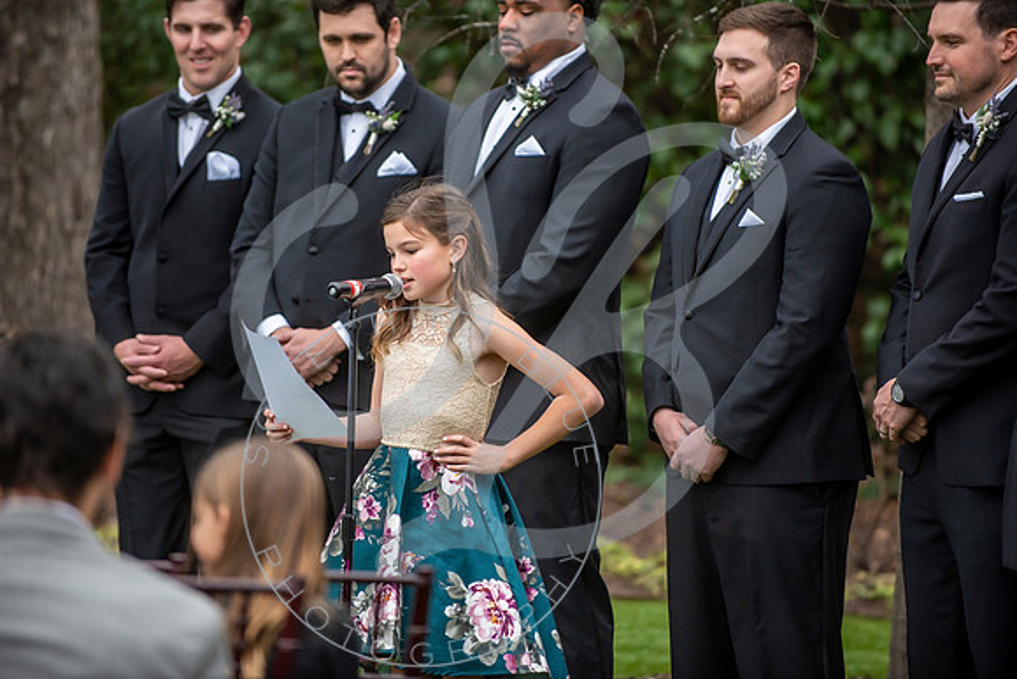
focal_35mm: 200
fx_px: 5651
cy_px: 340
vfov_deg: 6.9
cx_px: 508
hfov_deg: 10.3
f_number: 2.8
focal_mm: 200
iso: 640
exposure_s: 1/640
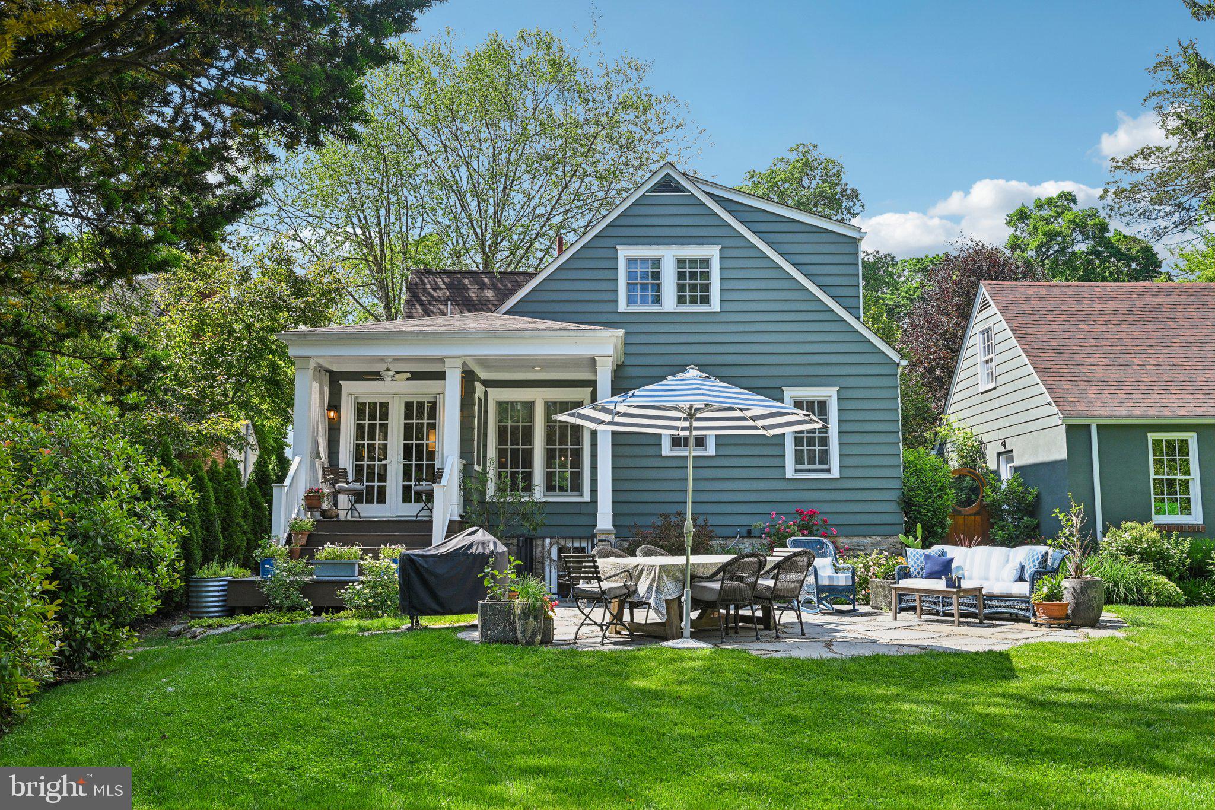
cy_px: 405
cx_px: 608
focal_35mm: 30
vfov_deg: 43.6
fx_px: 1012
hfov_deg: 61.9
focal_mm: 30
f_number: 8
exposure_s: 1/400
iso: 800
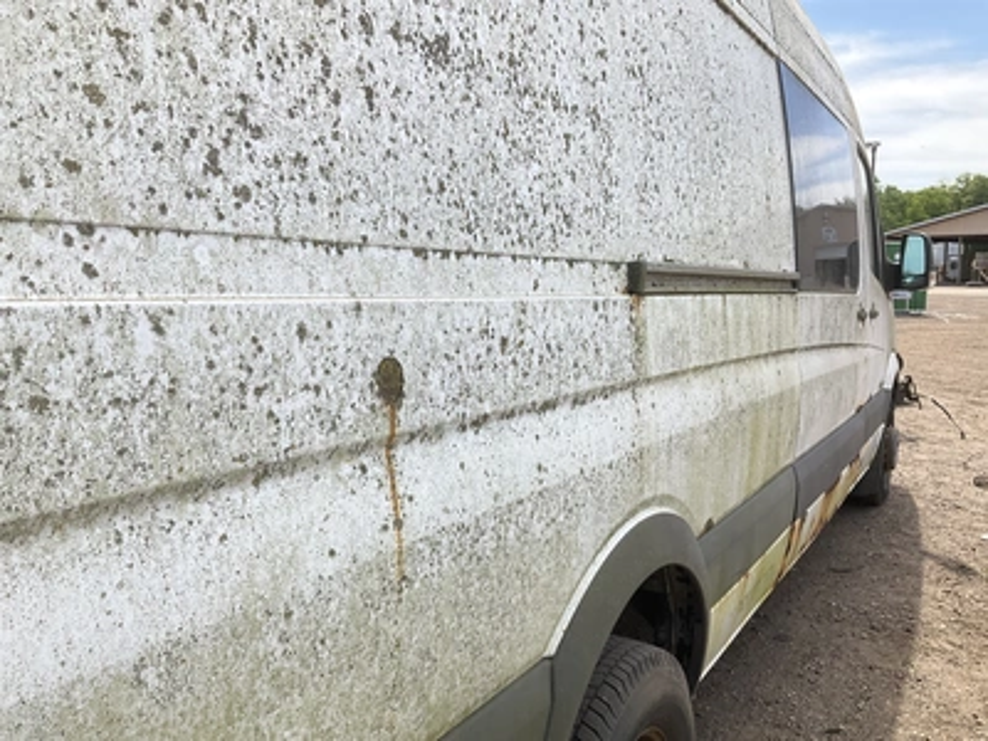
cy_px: 370
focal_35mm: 29
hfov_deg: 61.7
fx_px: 828
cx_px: 494
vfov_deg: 48.2
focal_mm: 3
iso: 25
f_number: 1.8
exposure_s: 1/1121
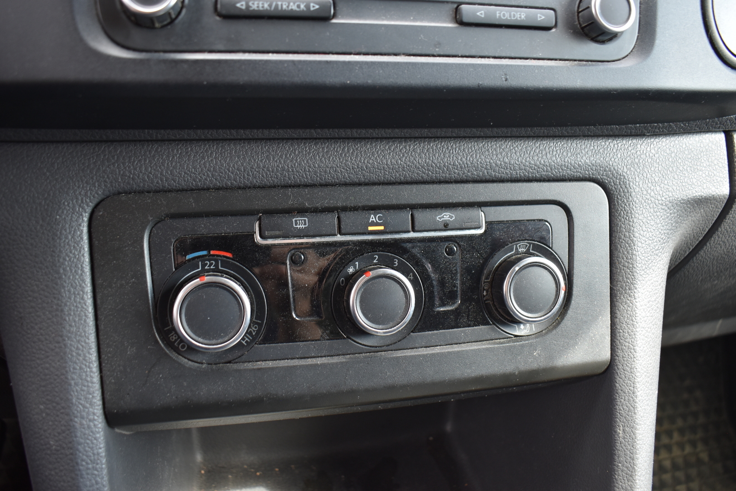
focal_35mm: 30
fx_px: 613
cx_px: 368
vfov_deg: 43.6
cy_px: 246
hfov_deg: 61.9
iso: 400
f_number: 4.8
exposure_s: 1/90
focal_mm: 20
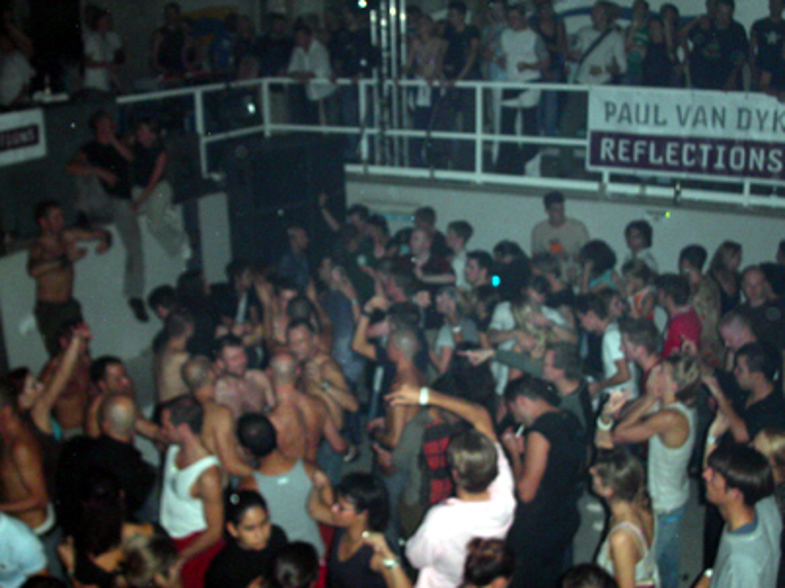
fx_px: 861
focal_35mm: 38
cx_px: 392
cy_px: 294
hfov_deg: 49.0
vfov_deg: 37.7
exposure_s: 1/30
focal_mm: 7.8
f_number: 2.8
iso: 200
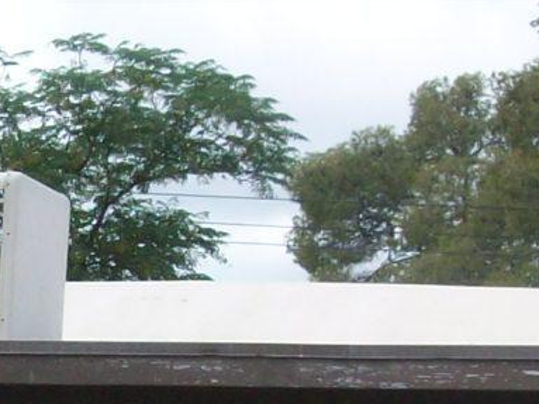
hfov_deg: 10.7
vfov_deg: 8.1
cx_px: -103
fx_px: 2833
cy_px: 291
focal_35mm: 182
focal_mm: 5.7
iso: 64
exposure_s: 1/223
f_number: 5.5
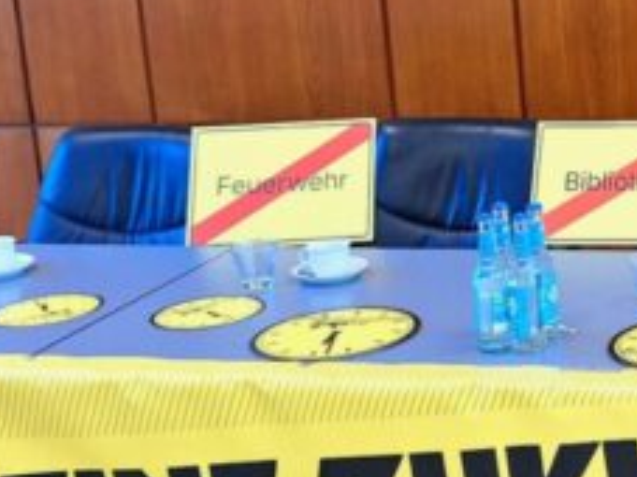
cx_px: 814
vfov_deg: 18.0
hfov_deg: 21.9
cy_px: 90
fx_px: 1490
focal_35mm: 81
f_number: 1.8
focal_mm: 5.54
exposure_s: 1/100
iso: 80
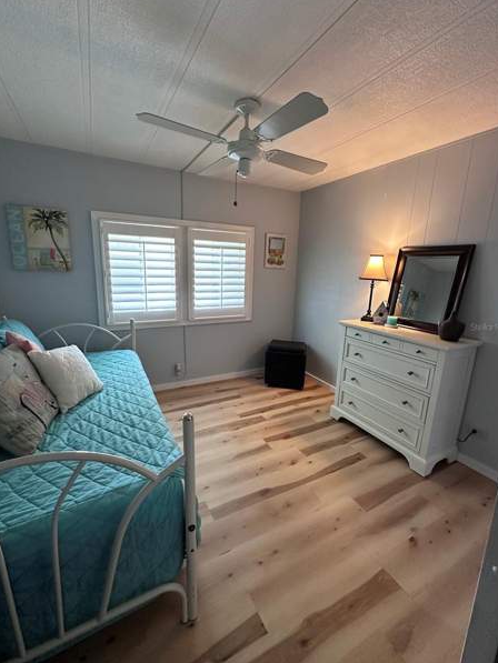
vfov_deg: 98.2
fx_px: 288
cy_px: 327
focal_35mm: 15
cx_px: 246
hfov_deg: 81.8
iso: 320
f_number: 2.2
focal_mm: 2.22
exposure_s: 1/60
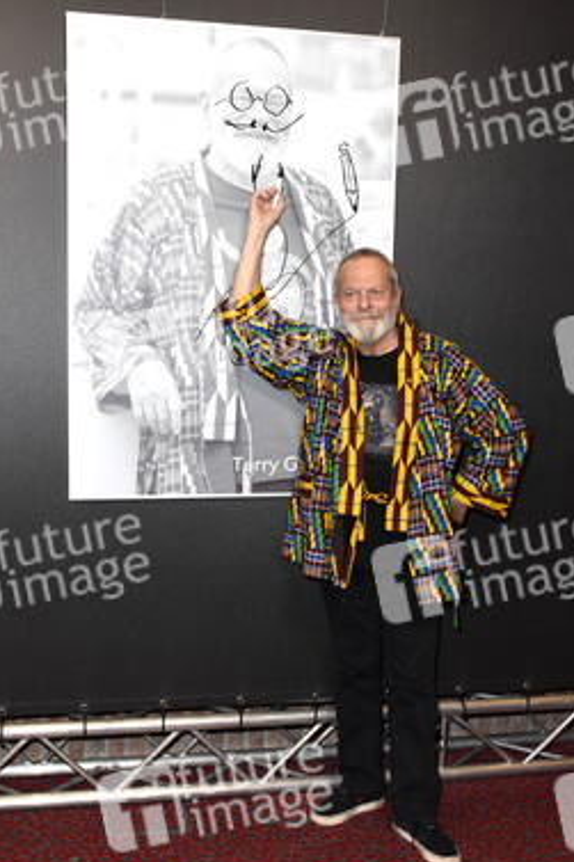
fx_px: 838
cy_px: 455
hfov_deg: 37.8
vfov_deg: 54.4
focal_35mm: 35
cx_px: 281
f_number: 6.3
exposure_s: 1/160
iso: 1250
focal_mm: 22
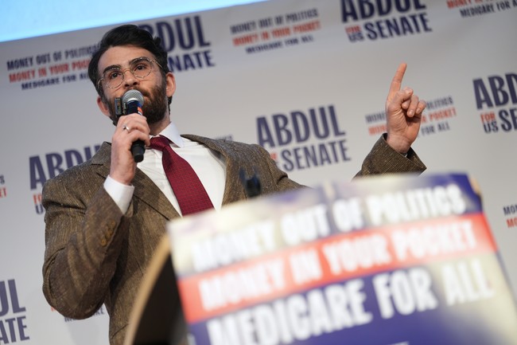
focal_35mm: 108
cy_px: 172
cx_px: 258
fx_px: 1551
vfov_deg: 12.7
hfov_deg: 18.9
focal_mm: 108
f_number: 2
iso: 800
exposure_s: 1/500
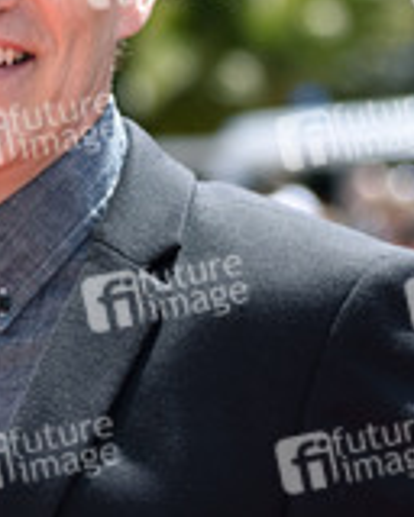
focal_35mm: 278
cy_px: 213
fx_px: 4258
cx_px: -244
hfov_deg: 5.5
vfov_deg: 7.0
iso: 400
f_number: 3.2
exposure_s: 1/2500
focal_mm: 70
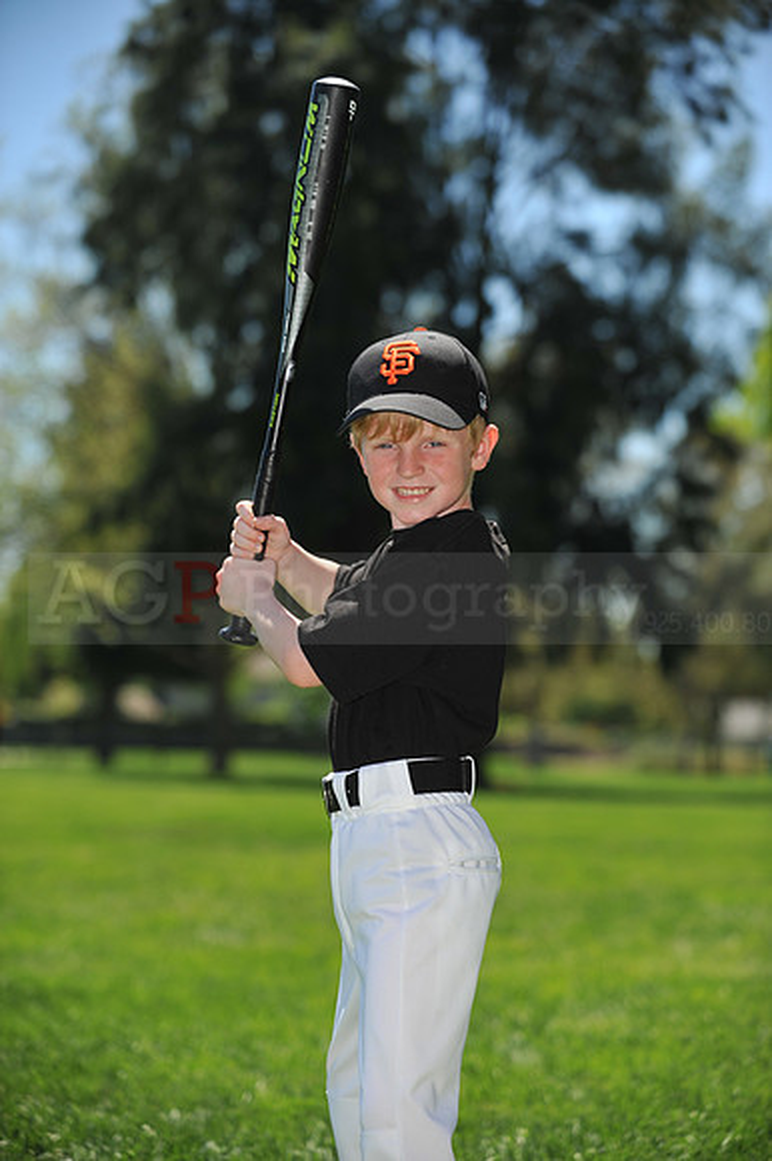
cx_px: 386
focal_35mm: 92
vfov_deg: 22.2
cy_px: 580
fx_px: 2963
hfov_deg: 14.8
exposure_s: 1/2000
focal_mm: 92
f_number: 4
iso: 200
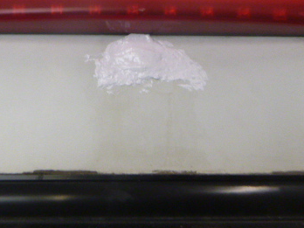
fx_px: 404
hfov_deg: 40.7
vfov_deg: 31.2
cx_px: 102
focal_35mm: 46
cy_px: 69
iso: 320
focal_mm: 4.5
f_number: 3.9
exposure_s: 1/60
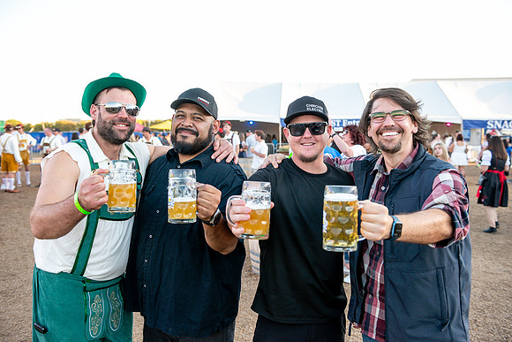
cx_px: 256
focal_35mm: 34
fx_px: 484
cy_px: 171
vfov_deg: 38.9
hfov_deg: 55.8
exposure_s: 1/640
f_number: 4
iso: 640
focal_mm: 34
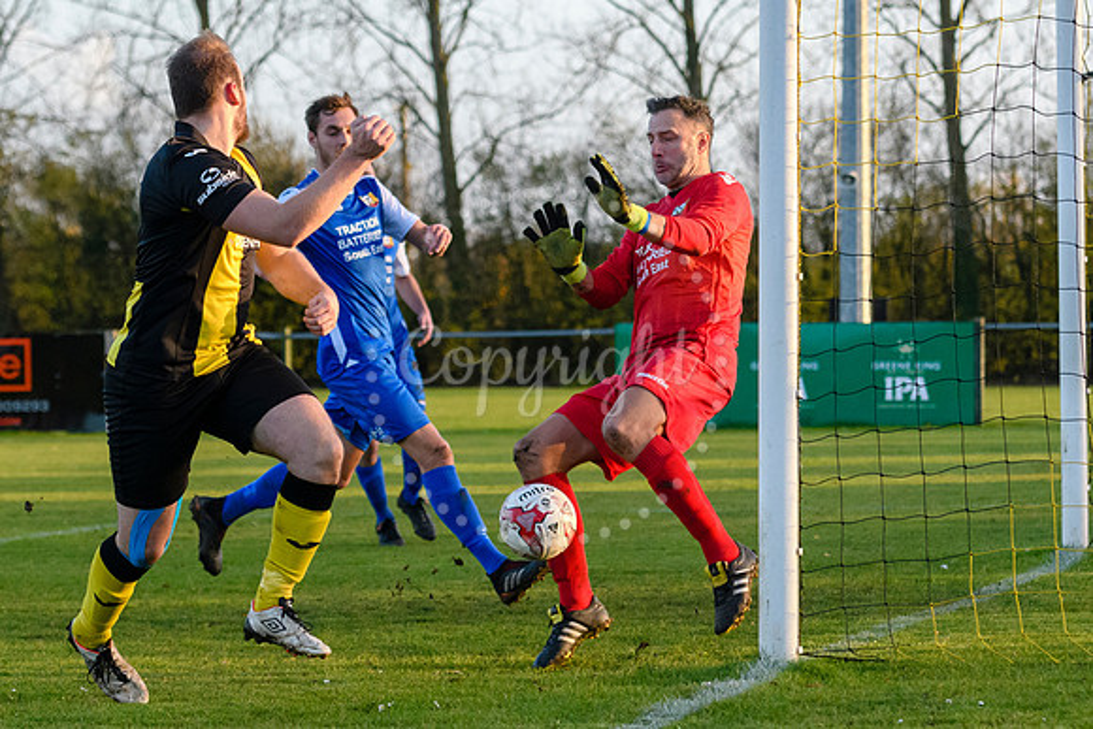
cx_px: 533
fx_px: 5366
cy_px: 352
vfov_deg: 7.8
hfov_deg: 11.6
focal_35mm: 177
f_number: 4
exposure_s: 1/2000
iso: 2000
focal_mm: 82
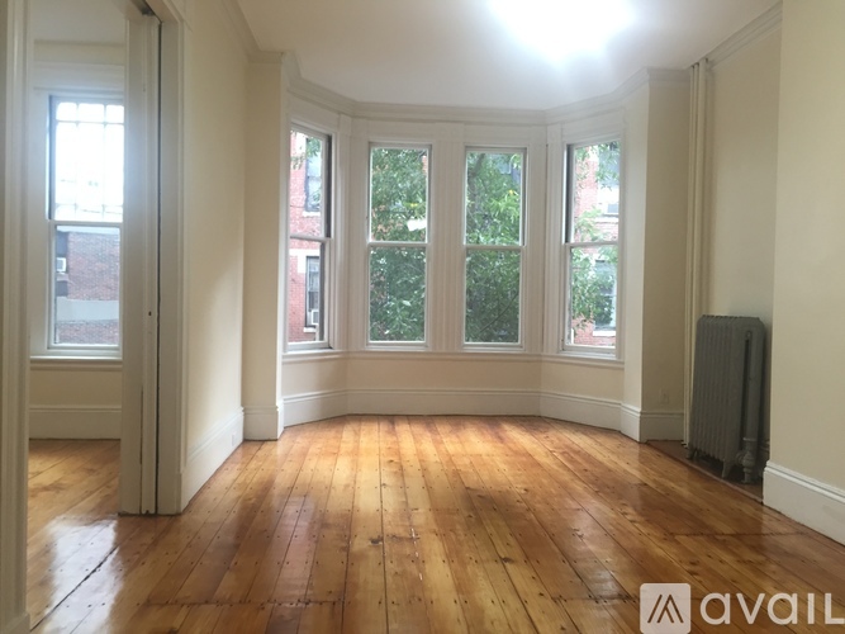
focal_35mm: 29
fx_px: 708
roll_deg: -1.7
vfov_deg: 48.2
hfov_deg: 61.7
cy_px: 317
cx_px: 422
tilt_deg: -0.7
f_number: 2.2
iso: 80
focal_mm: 4.15
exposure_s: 1/30
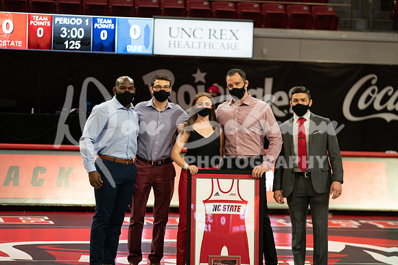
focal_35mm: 126
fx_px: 1393
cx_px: 199
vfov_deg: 10.9
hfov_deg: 16.3
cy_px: 132
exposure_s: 1/640
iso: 2500
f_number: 2.8
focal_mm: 126
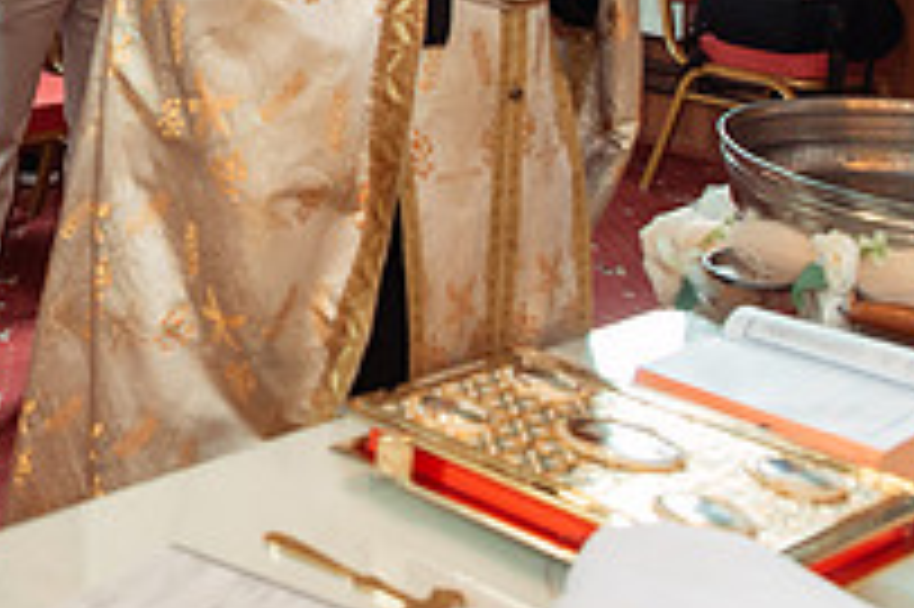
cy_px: -259
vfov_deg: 16.4
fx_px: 1953
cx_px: -147
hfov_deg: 24.2
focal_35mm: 77
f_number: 3.5
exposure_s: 1/250
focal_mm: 24
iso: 2500
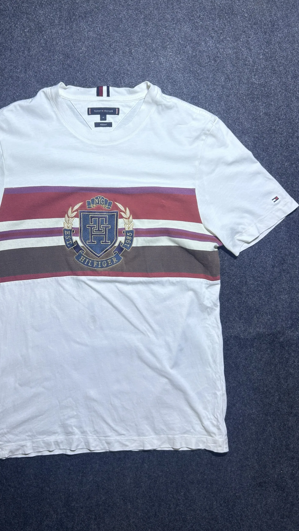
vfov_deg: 66.1
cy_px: 264
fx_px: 409
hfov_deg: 39.7
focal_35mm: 29
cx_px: 100
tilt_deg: -67.1
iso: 50
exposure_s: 1/100
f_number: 1.5
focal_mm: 5.7
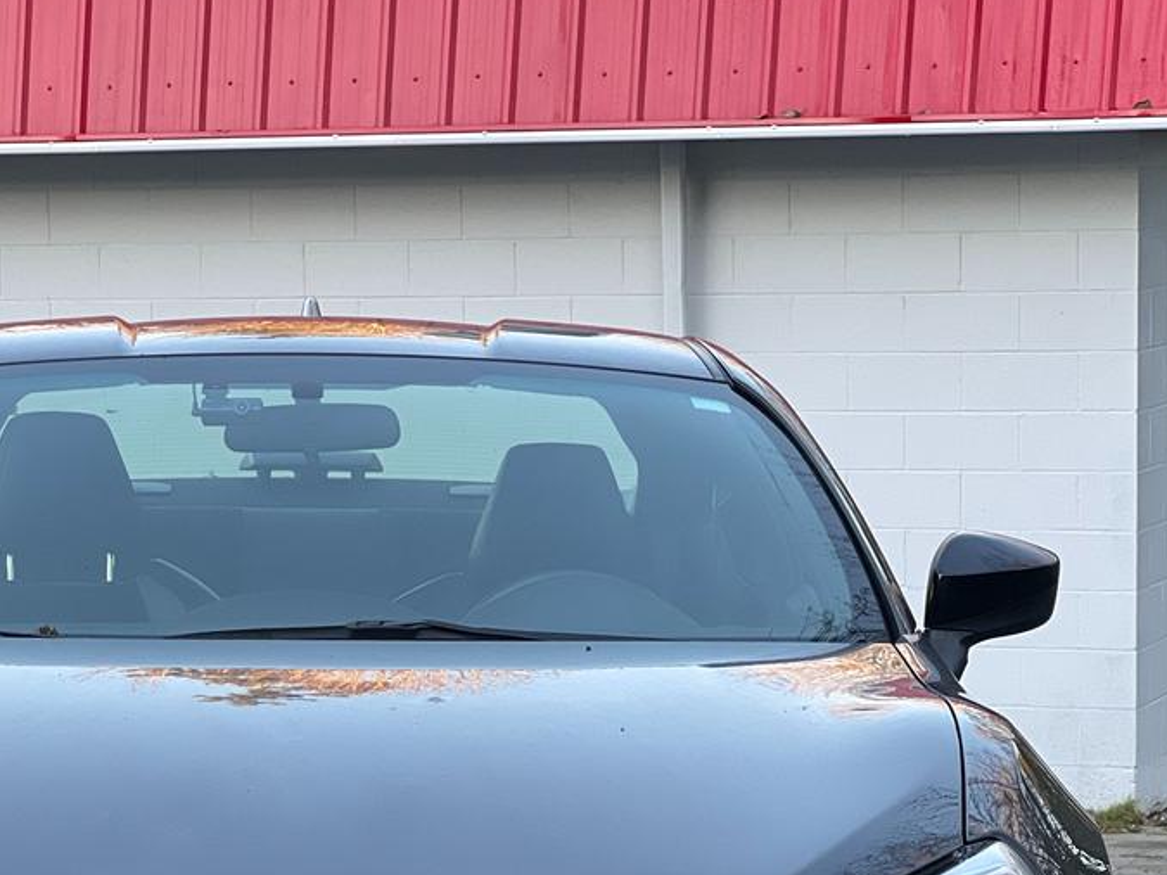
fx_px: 4921
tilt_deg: -6.8
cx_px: 413
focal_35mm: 146
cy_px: 808
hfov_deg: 13.5
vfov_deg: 10.1
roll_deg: +1.2
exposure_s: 1/121
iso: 100
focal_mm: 9
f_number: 2.8
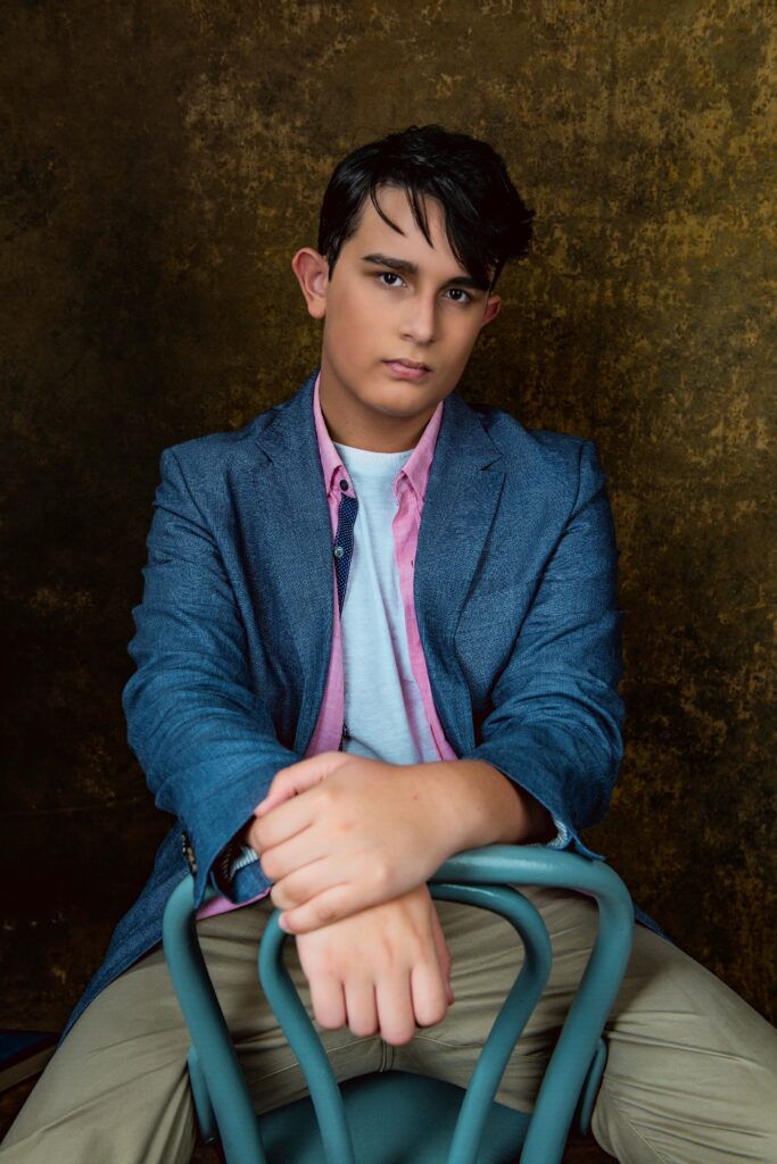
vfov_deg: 50.7
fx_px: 1230
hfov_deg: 35.1
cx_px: 388
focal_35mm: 38
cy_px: 582
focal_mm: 38
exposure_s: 1/250
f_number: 5.6
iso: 100
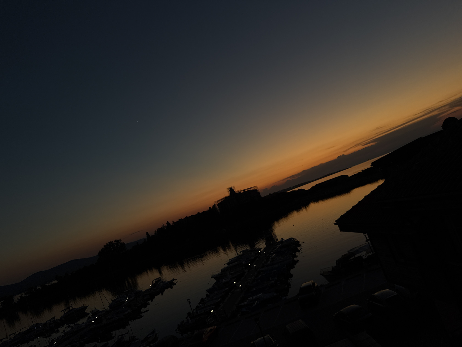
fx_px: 320
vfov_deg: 56.8
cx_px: 231
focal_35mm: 24
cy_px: 174
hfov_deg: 71.6
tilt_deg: +6.2
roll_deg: +19.9
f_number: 1.78
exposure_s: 1/121
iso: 125
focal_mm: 6.76
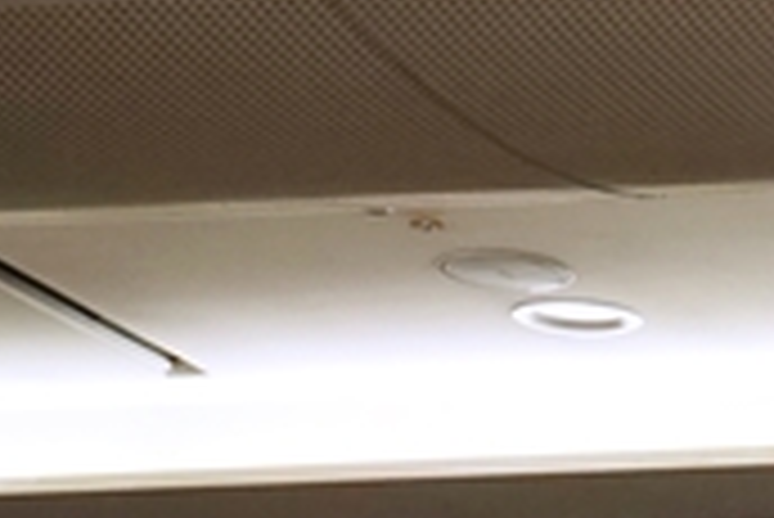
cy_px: 1435
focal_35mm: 238
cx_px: 2142
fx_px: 5121
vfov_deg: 5.5
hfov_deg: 7.7
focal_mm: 41
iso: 1000
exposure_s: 1/100
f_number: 9
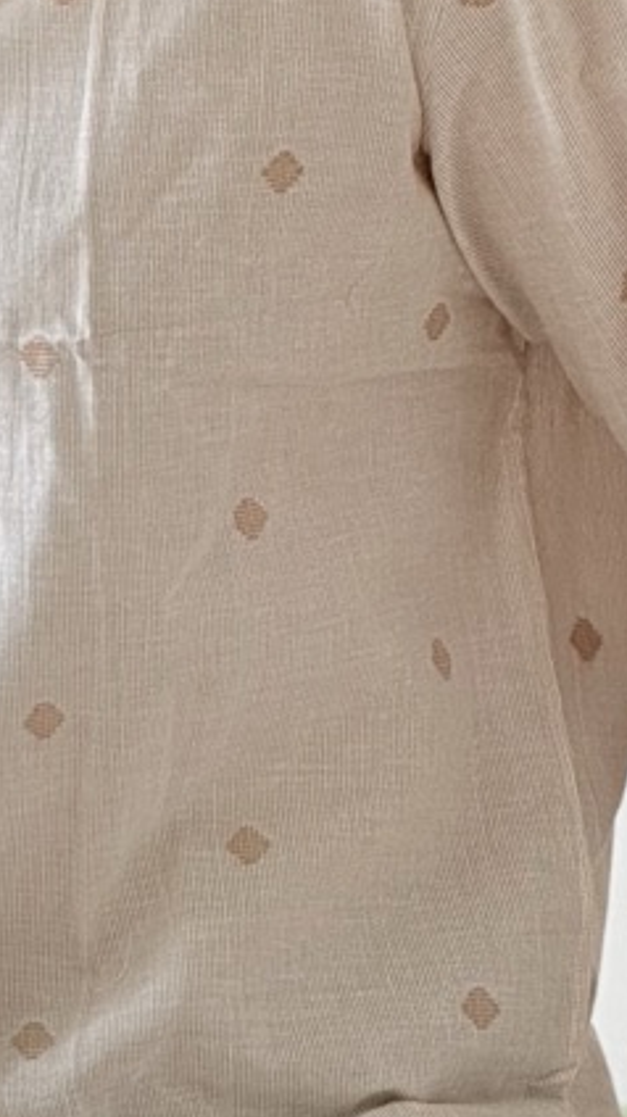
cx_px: 13
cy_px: 29
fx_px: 9740
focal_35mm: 329
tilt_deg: -3.8
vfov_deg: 6.5
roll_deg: -0.2
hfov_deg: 3.7
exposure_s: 1/121
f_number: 2.8
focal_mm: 16.89
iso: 250
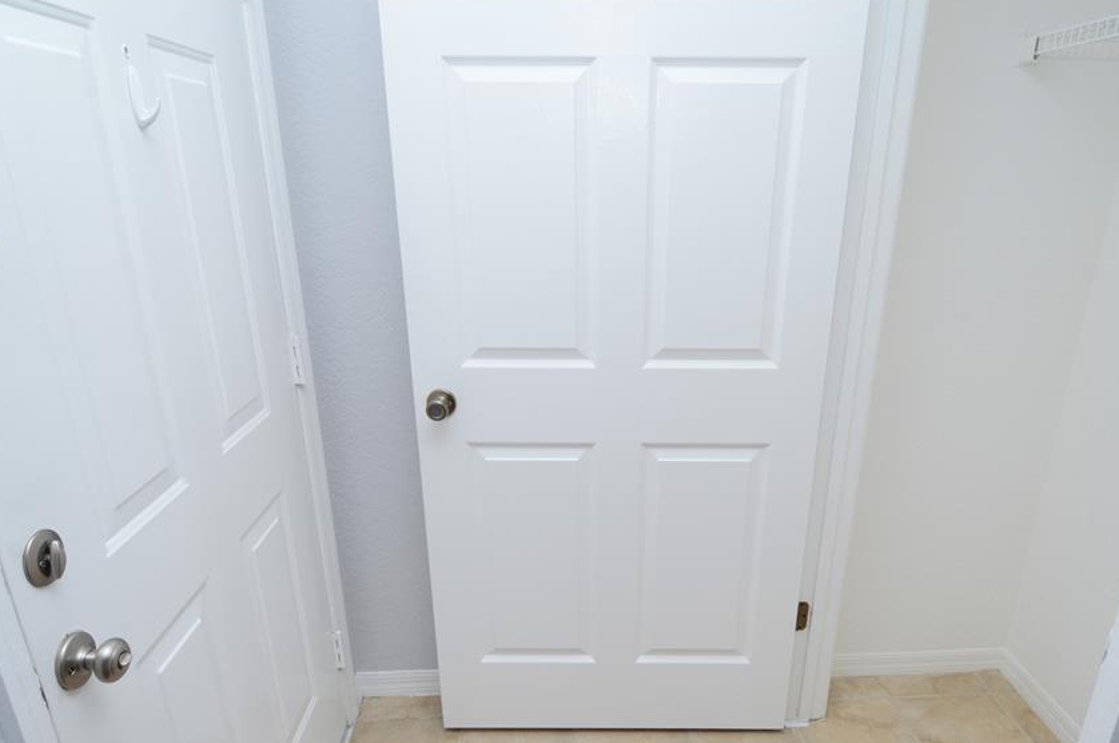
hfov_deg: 78.6
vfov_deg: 56.6
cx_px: 592
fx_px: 683
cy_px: 445
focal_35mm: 22
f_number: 8
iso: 400
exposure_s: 1/60
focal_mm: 12
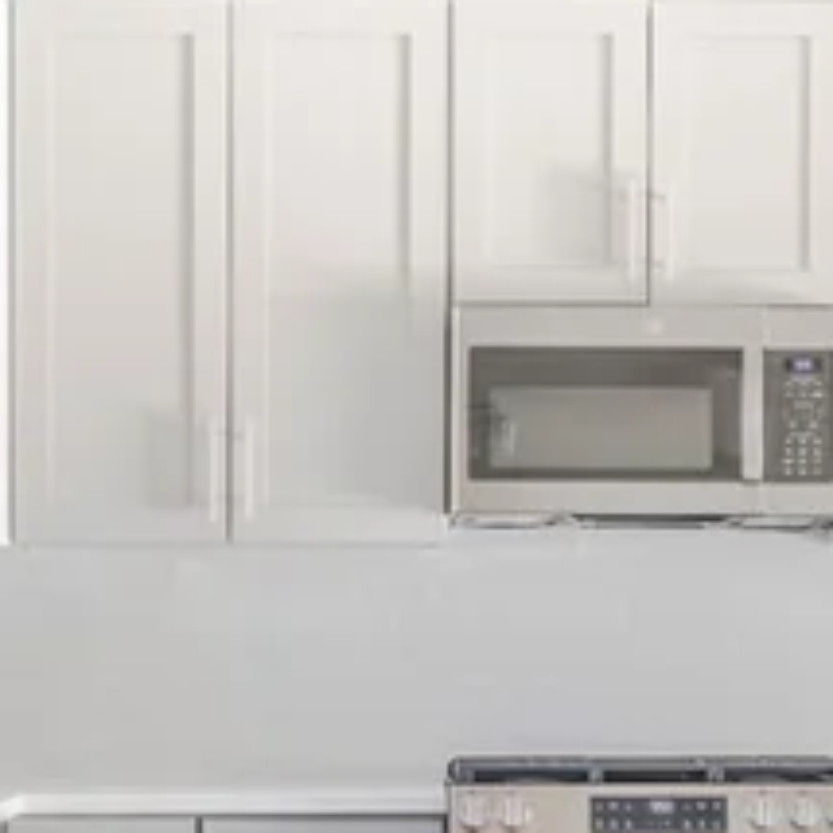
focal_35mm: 142
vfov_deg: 12.2
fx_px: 3866
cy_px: 743
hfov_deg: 12.3
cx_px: 479
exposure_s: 1/30
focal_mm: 35
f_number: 8
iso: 640
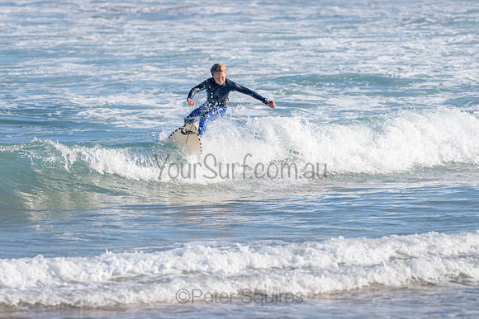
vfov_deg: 2.2
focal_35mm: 613
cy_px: 123
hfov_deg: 3.4
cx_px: 212
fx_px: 8161
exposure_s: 1/2000
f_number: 5.6
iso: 160
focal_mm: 500
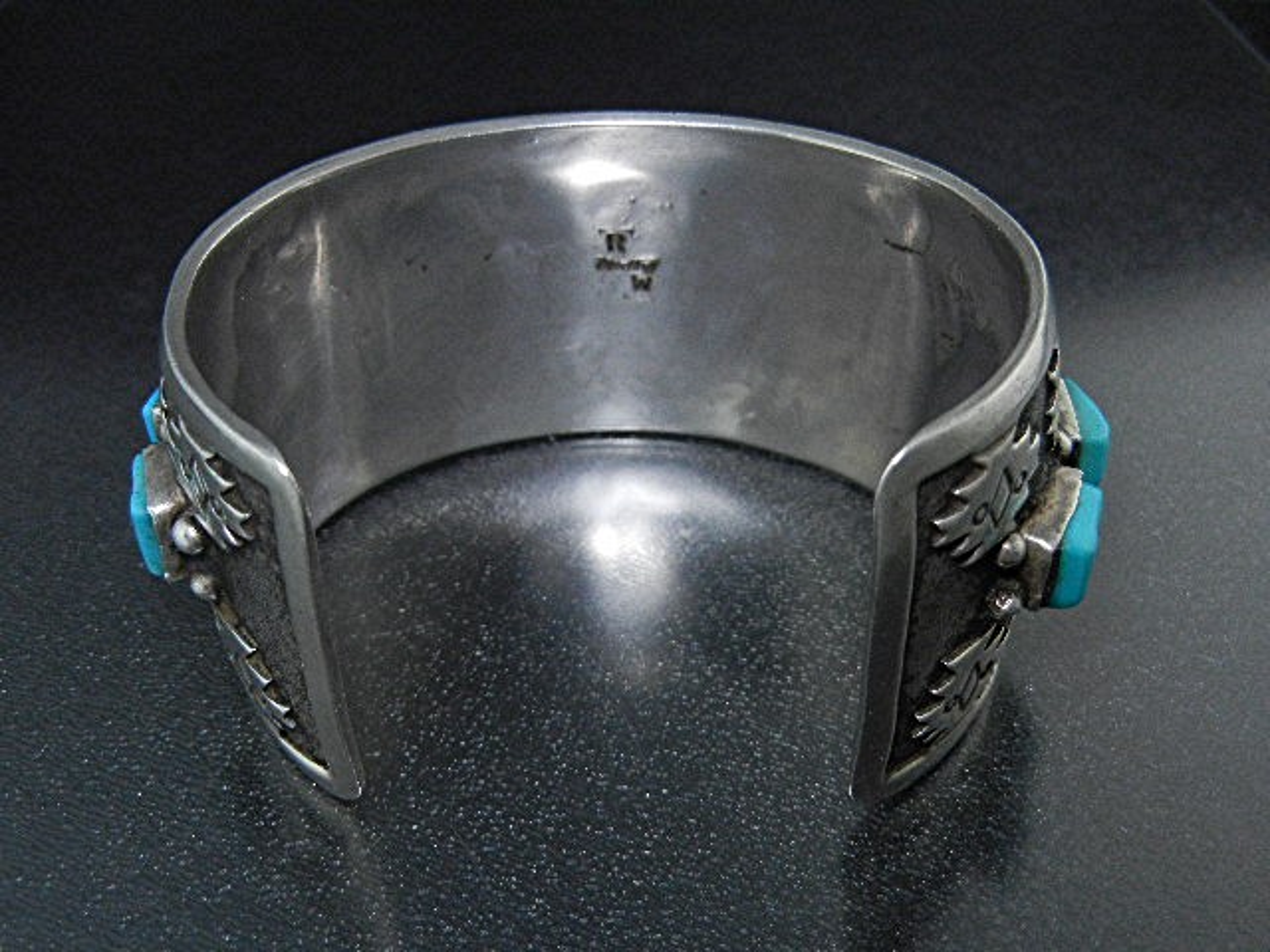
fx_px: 1431
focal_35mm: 39
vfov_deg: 36.8
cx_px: 635
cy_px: 476
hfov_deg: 47.9
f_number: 7.4
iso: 734
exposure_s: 1/30
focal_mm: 7.1
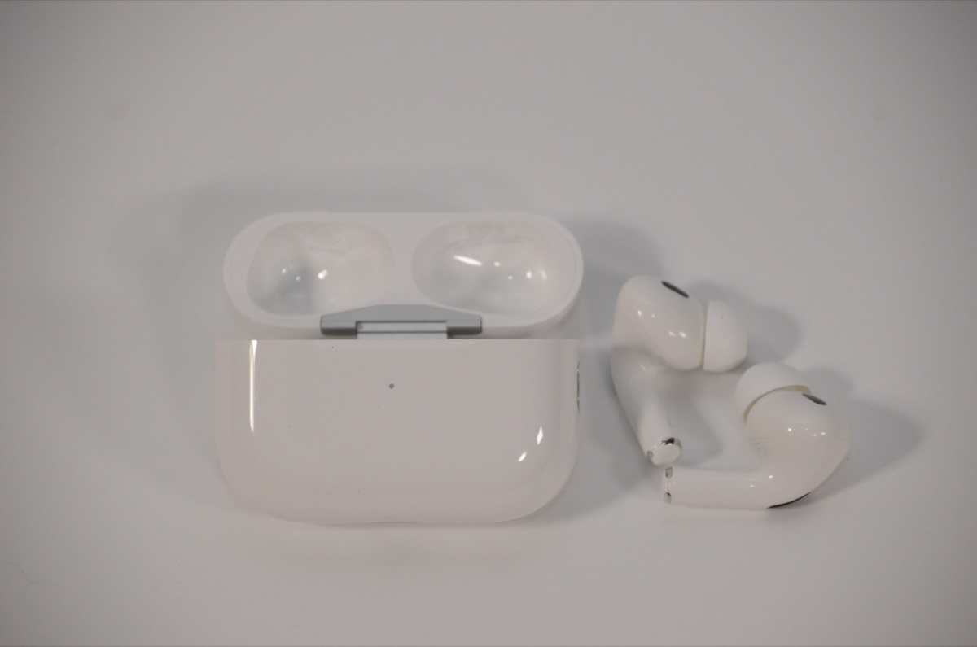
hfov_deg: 4.6
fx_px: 12188
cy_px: 324
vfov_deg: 3.0
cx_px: 488
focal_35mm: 450
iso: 1600
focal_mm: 300
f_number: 6.3
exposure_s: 1/200
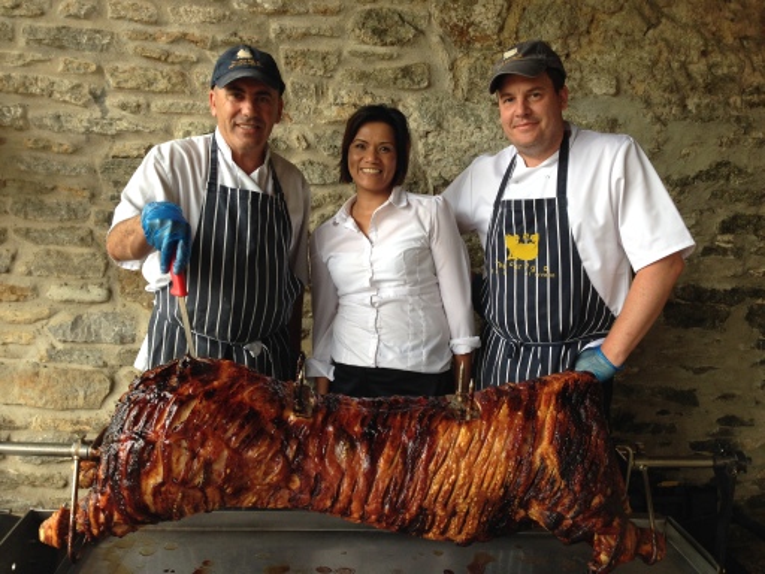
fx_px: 729
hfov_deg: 55.4
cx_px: 382
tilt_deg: -7.2
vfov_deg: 42.9
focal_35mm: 33
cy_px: 287
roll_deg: -4.5
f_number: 2.4
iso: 50
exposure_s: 1/60
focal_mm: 4.12
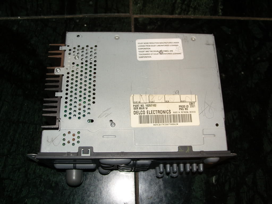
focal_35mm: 38
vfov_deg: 37.7
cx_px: 136
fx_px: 299
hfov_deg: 49.0
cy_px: 102
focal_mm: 7.8
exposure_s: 1/40
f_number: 2.8
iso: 80
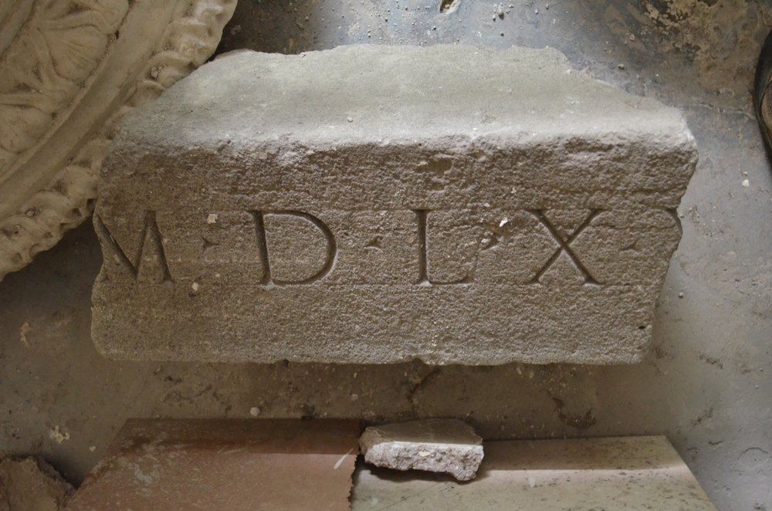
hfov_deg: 46.5
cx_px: 386
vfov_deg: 31.7
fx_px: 899
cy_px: 256
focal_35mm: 42
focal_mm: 28
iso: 3200
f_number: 4.5
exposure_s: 1/13
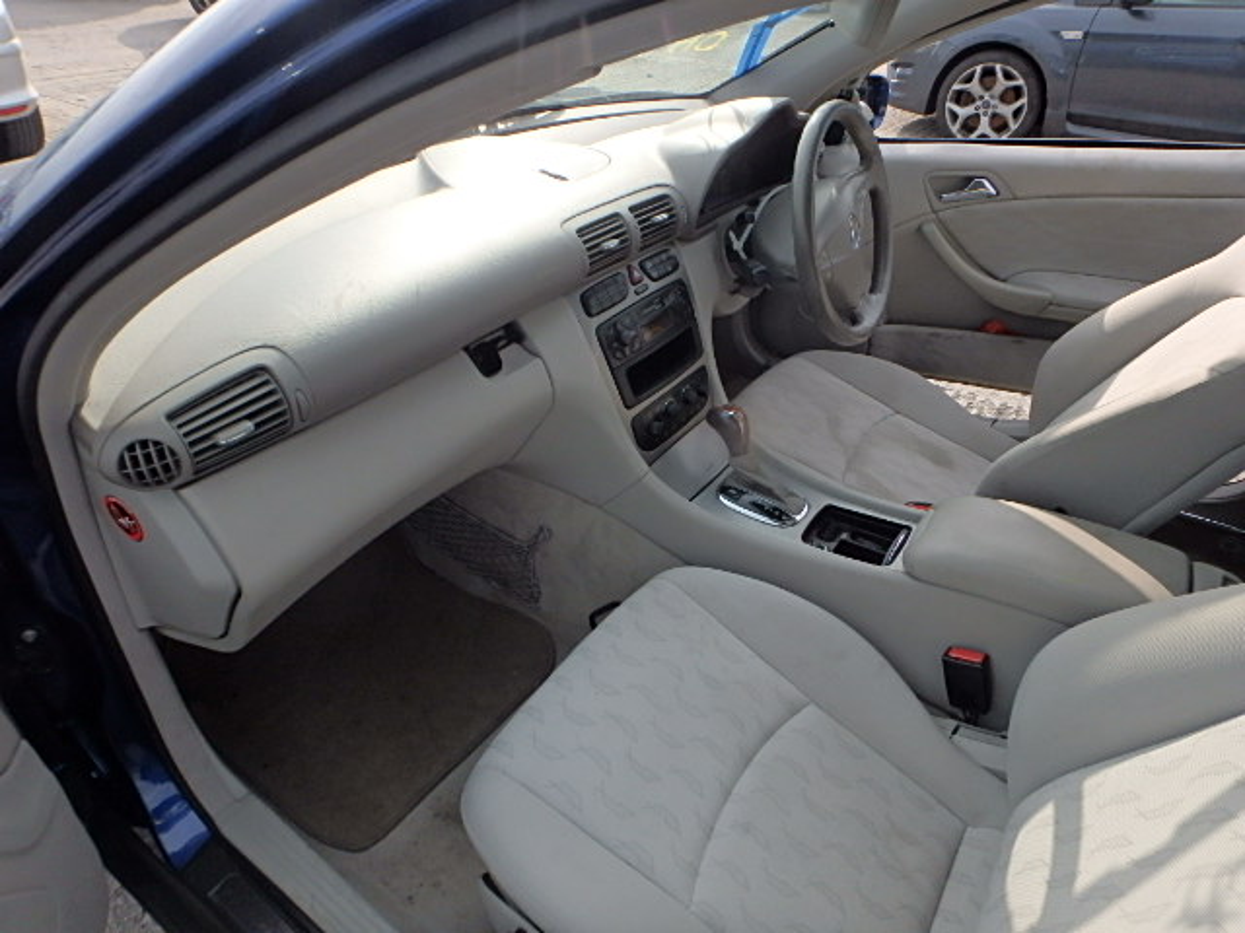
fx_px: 755
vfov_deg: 63.4
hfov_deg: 79.0
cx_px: 622
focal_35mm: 21
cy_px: 466
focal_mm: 3.7
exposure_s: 1/640
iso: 125
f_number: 3.5
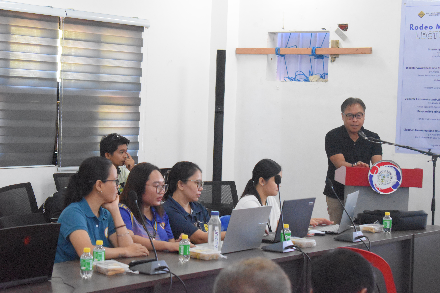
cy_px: 146
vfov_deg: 16.6
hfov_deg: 24.6
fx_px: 1008
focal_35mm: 82
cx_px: 220
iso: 7200
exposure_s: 1/125
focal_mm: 55
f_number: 5.6
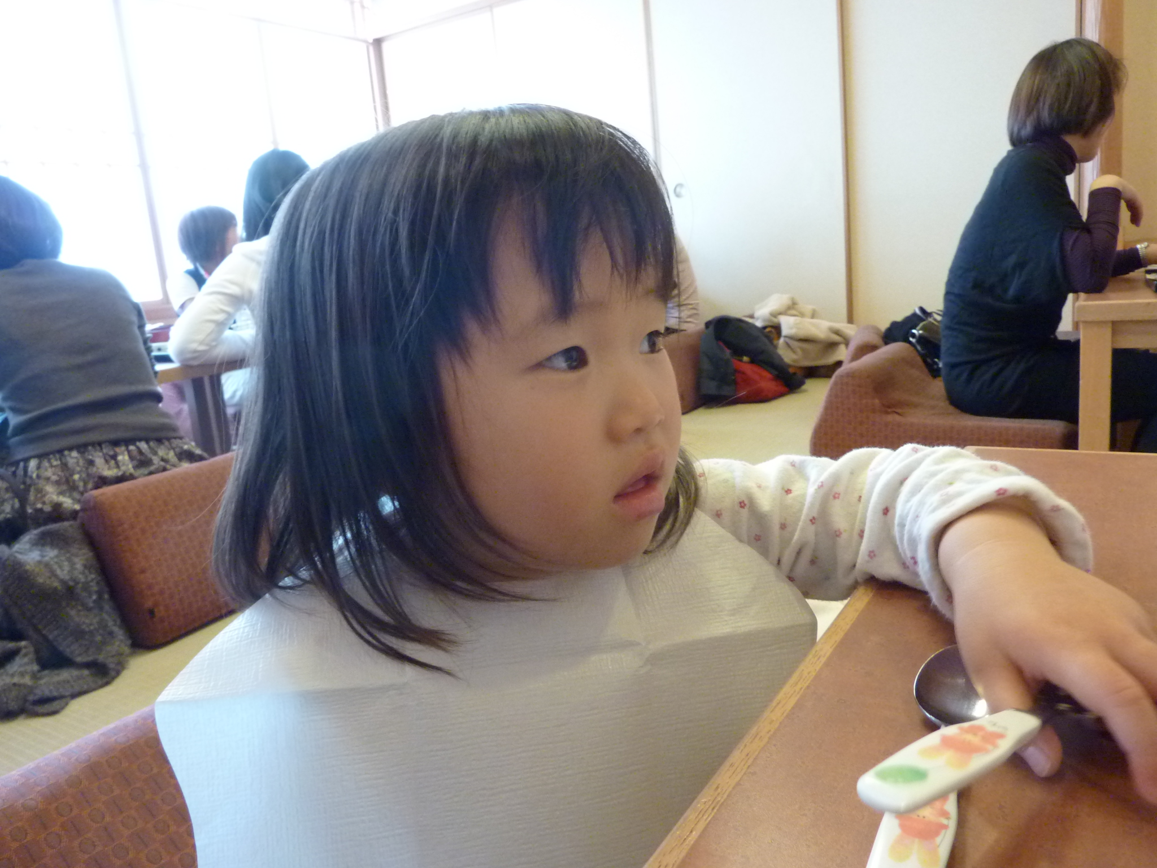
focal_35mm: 25
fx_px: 836
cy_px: 434
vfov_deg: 54.9
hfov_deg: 69.4
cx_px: 578
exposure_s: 1/15
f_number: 3.3
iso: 400
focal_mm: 4.1
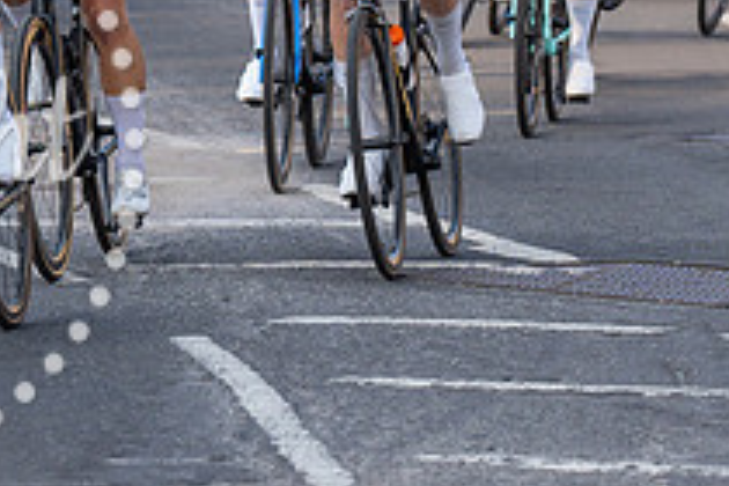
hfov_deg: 5.5
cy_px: -198
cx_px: 558
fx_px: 7532
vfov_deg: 3.7
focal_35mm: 372
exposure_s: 1/1000
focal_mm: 108
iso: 160
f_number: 4
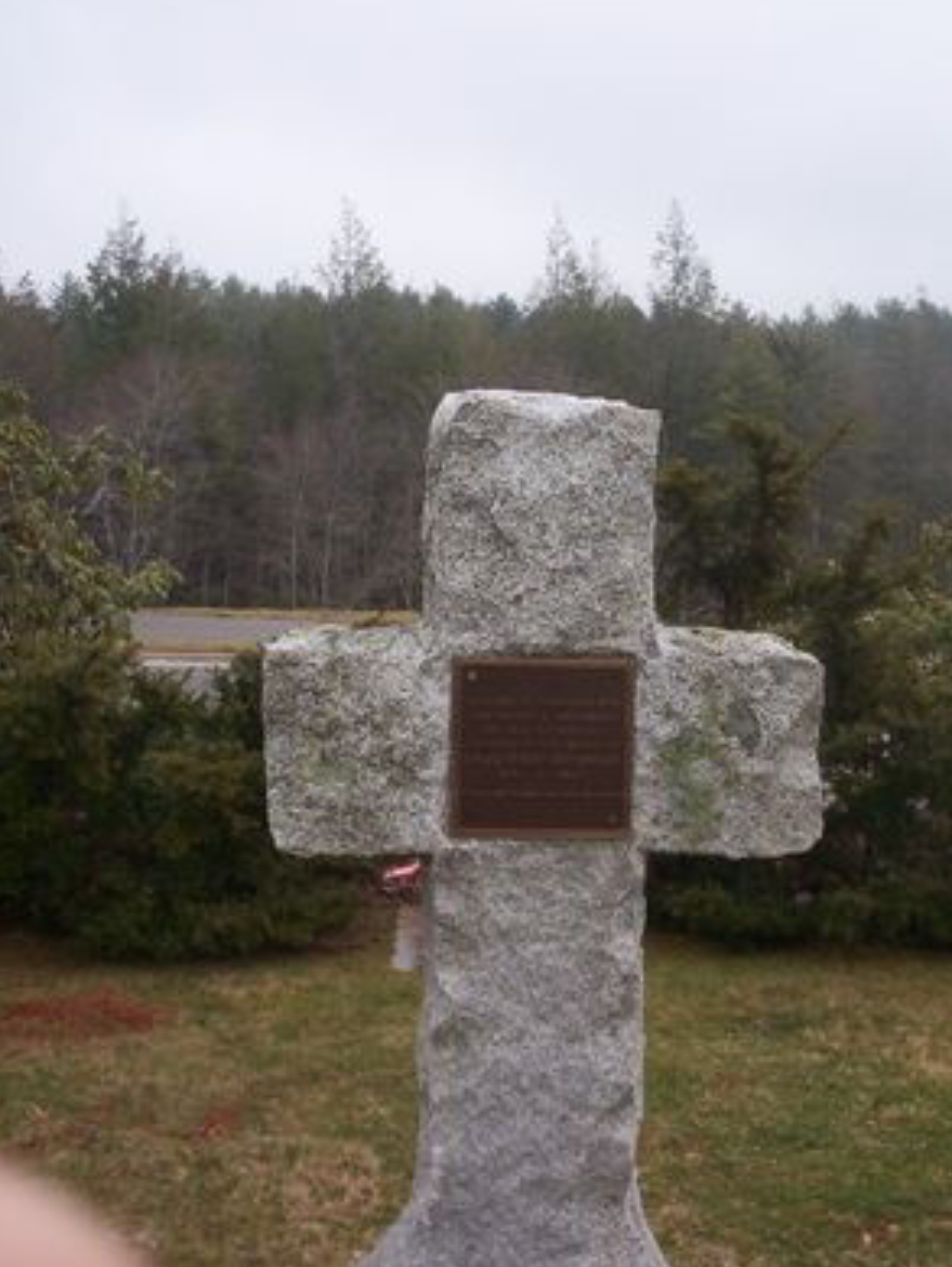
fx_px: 1465
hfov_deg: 36.0
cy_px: 630
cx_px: 484
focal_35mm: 40
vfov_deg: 46.8
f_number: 4.5
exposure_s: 1/365
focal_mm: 6
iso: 100
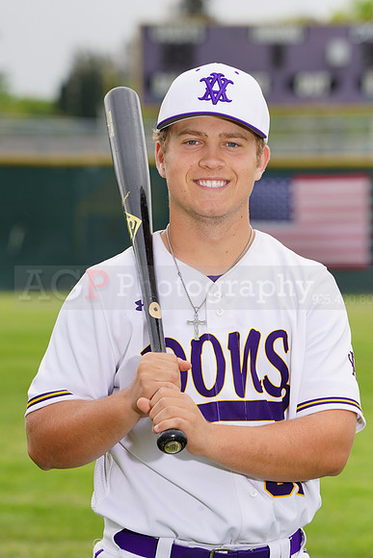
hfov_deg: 5.4
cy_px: 279
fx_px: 3929
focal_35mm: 253
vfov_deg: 8.1
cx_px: 186
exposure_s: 1/250
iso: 160
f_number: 9
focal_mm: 253
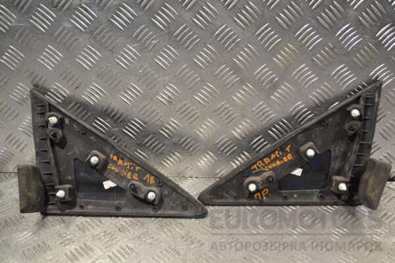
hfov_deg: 46.4
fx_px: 461
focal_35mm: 42
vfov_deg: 31.9
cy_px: 132
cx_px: 198
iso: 400
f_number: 4.5
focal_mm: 28
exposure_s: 1/80
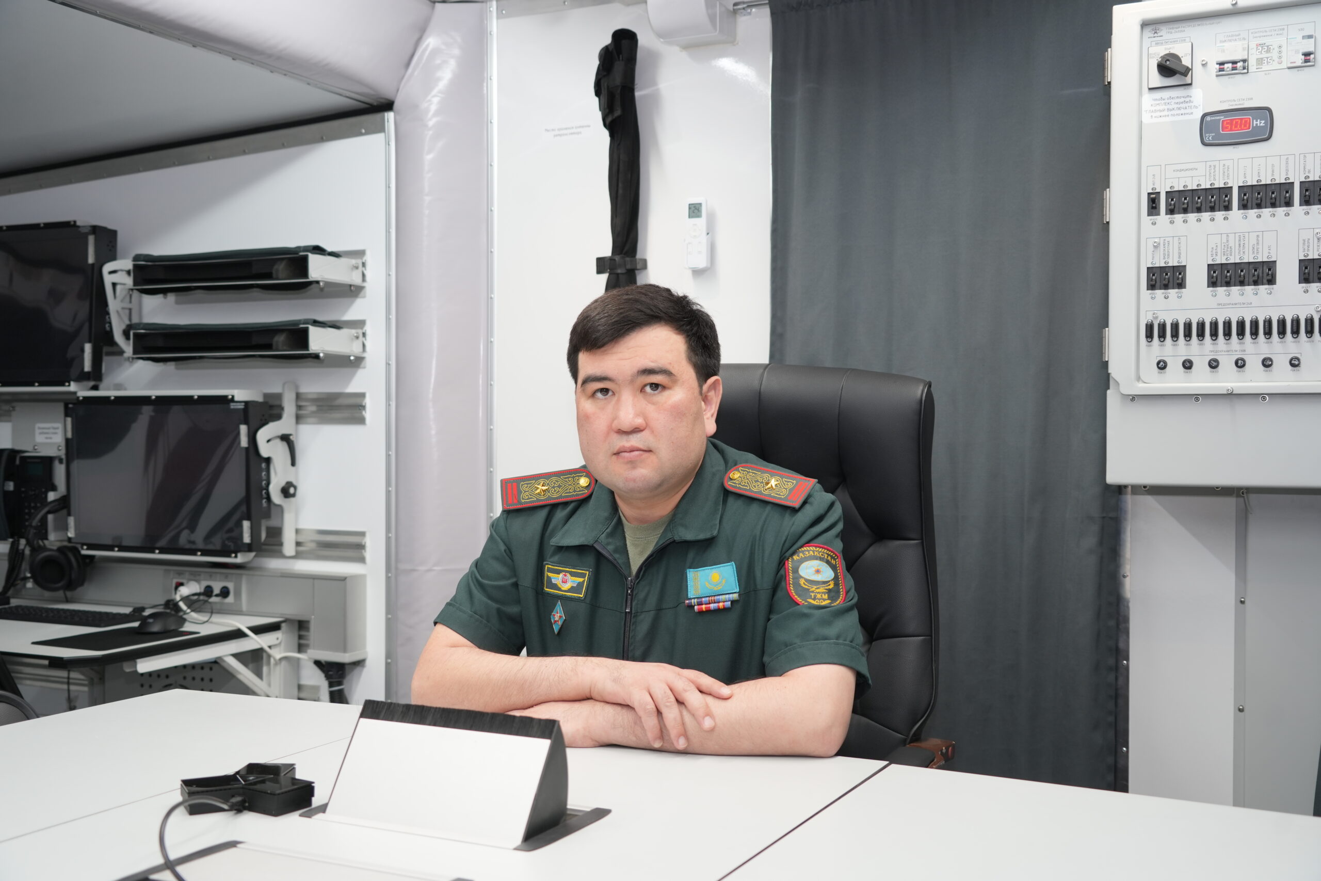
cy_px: 440
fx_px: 1358
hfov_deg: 51.9
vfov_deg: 35.9
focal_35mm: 37
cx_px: 660
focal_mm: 37
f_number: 4.5
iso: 320
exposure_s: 1/60
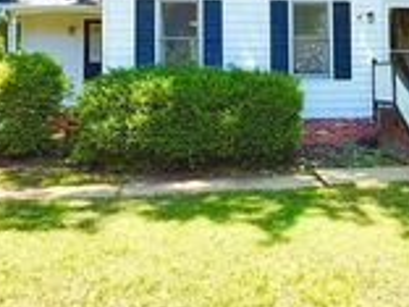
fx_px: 532
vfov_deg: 31.2
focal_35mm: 45
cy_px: 54
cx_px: 278
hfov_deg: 41.4
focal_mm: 2.22
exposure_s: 1/502
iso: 50
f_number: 2.2
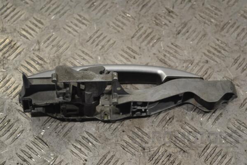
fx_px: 494
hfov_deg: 28.1
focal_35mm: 72
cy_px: 82
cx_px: 124
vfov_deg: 18.9
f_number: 5.3
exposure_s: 1/125
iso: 400
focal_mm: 48
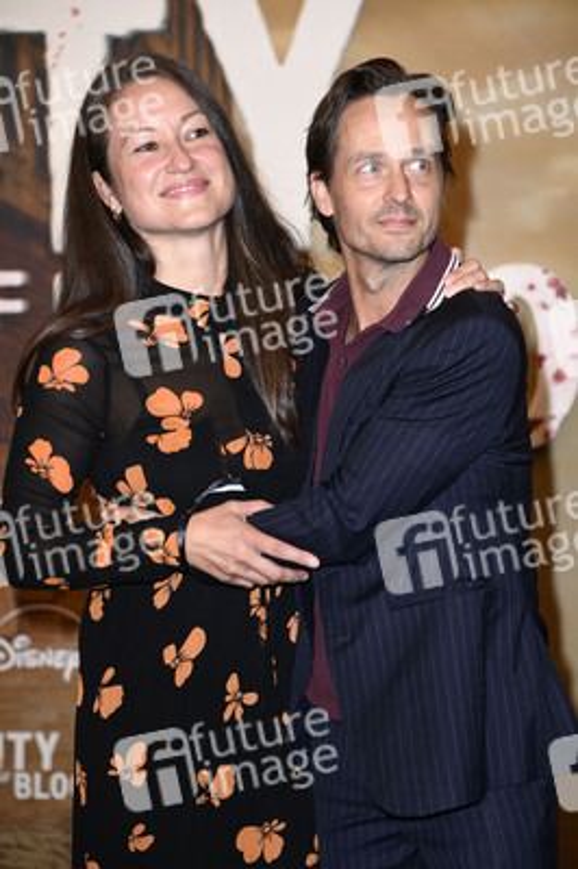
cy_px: 434
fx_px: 2943
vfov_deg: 16.8
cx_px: 289
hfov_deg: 11.2
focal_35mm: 122
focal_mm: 122
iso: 640
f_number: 5.6
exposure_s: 1/250
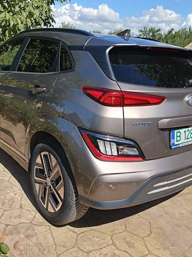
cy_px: 98
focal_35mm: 35
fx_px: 259
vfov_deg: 52.2
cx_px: 93
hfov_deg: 40.7
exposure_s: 1/1302
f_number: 1.5
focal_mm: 6.75
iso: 80
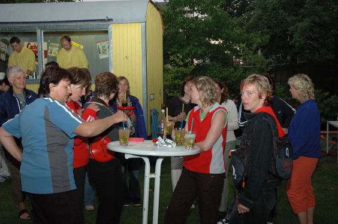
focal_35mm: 46
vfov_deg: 28.9
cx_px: 169
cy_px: 112
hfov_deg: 42.4
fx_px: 436
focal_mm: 31
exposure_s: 1/60
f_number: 4
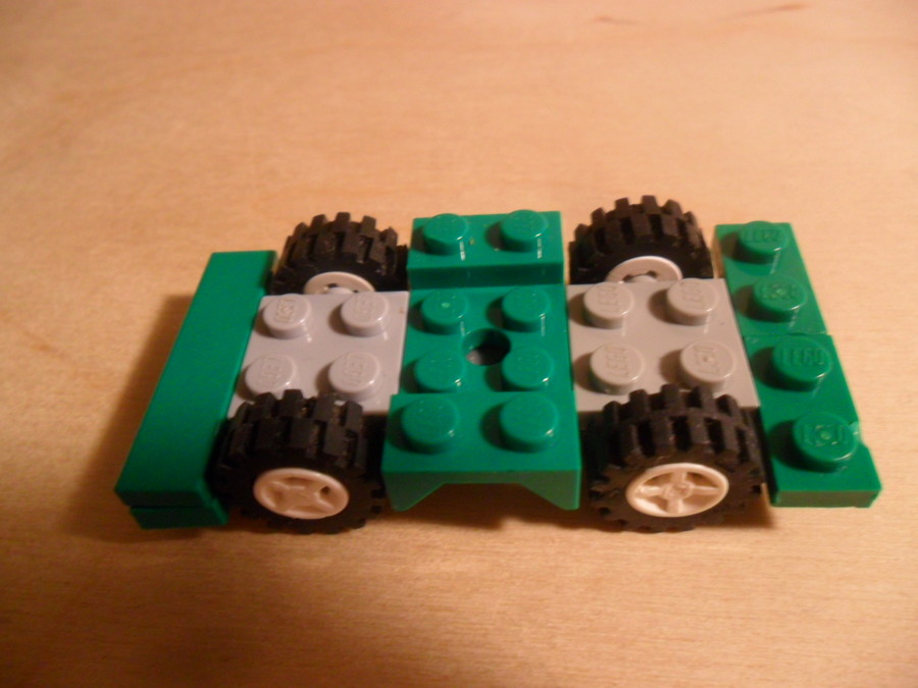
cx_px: 459
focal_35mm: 27
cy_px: 344
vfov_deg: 51.4
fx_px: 716
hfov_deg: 65.3
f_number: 3.5
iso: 200
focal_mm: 4.9
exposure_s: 1/8
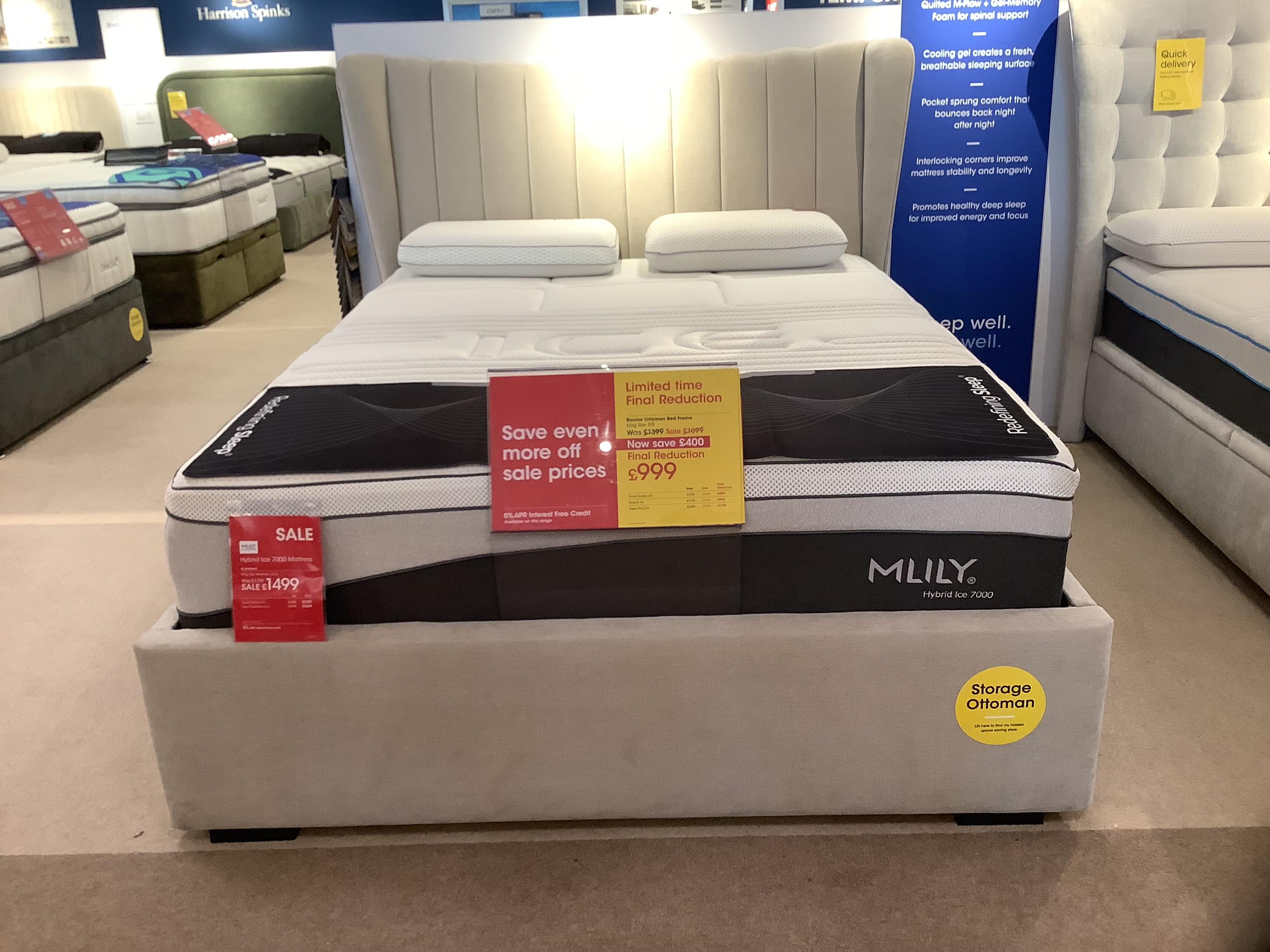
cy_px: 476
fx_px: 1137
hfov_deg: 58.4
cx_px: 635
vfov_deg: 45.4
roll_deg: +1.2
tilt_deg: -21.2
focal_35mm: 31
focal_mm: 3.3
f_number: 2.4
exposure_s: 1/50
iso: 125
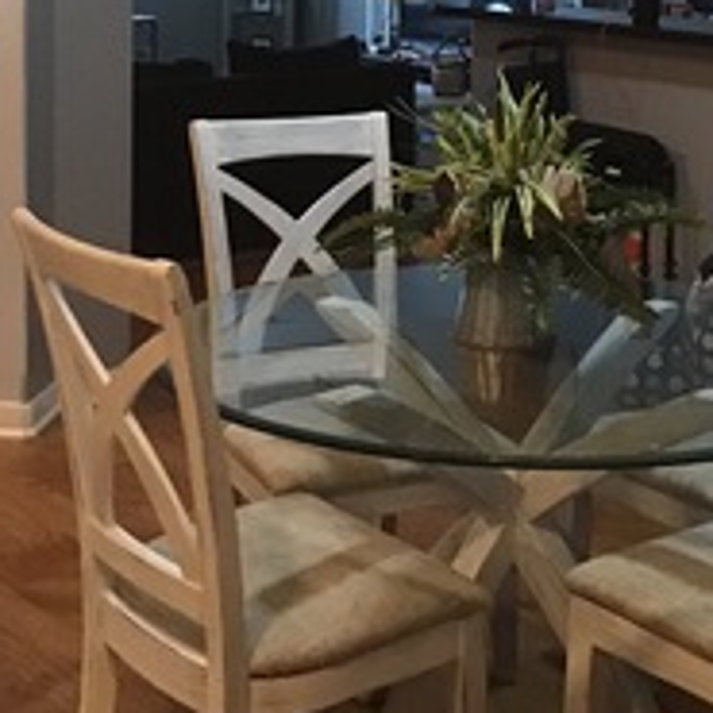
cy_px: 15
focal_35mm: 74
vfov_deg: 22.5
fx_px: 1724
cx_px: 337
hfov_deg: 23.4
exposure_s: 1/15
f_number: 2.4
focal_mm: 3.3
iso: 200
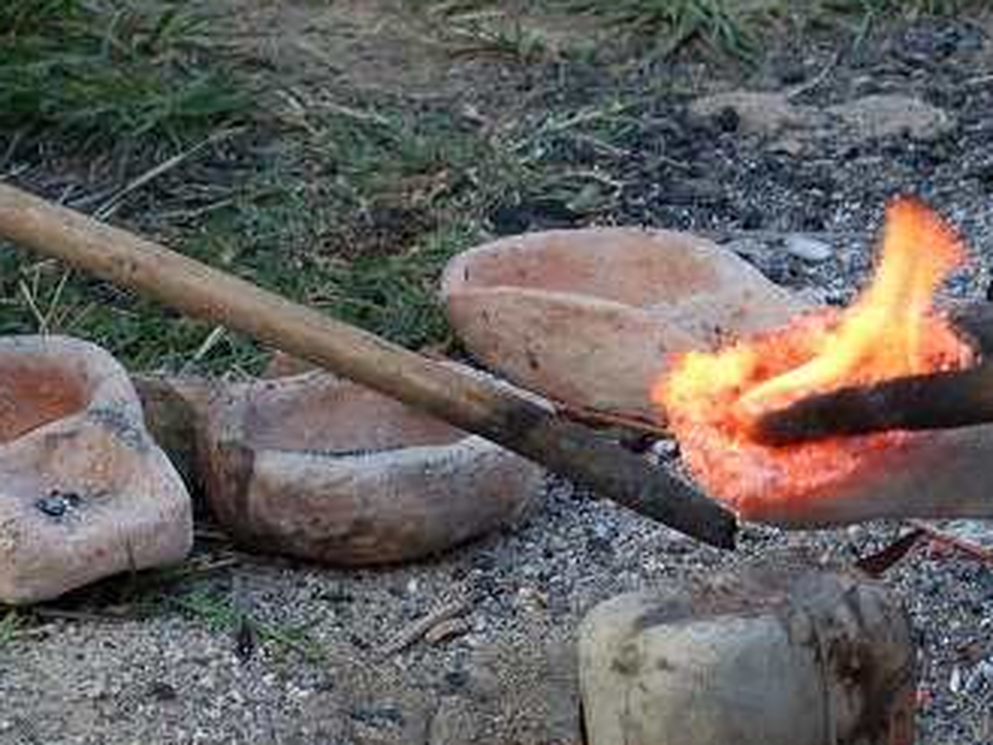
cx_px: 899
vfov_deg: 7.5
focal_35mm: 199
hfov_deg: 9.9
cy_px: 570
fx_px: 5711
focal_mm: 70
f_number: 10
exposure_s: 1/80
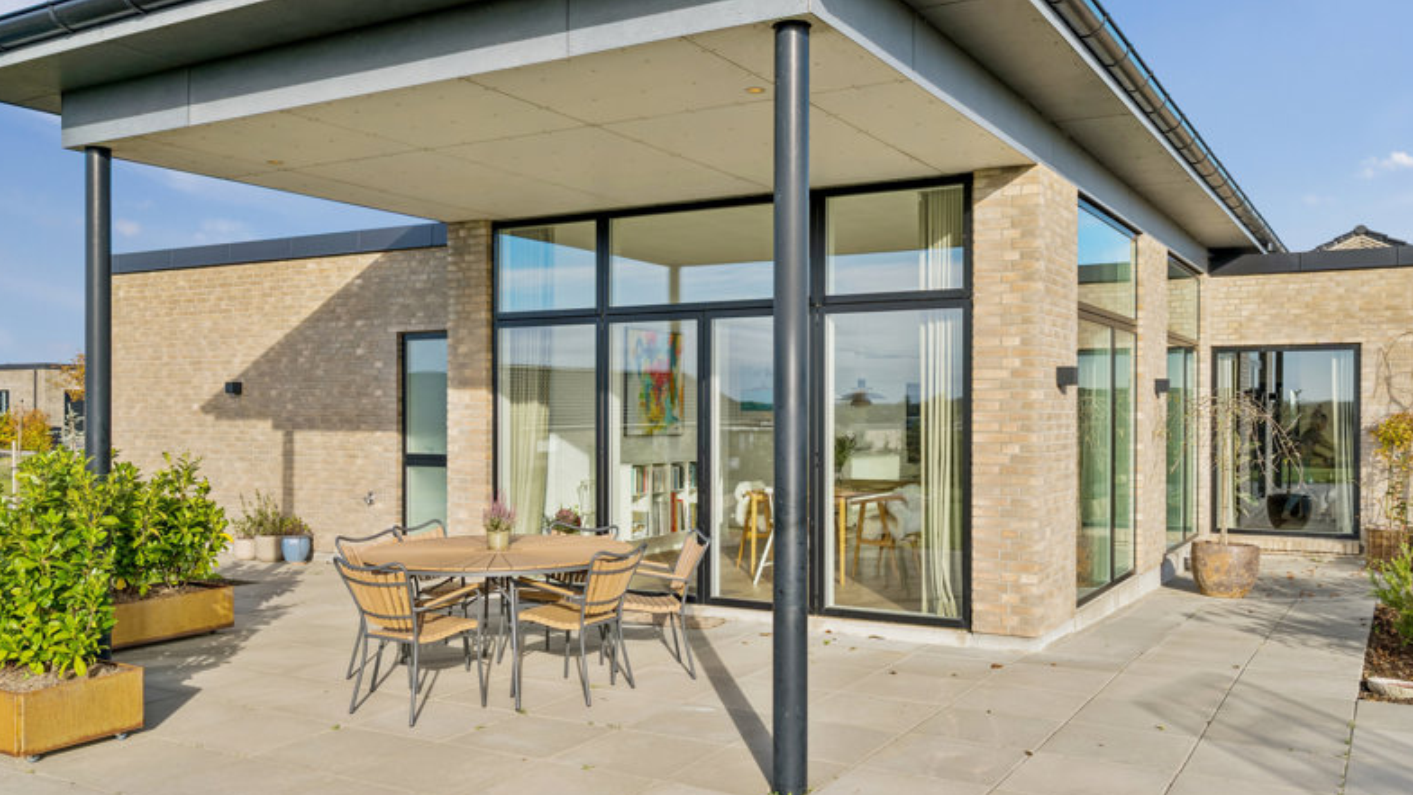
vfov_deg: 37.1
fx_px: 1182
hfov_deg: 61.8
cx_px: 696
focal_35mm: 32
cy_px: 435
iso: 200
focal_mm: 29.5
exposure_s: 1/320
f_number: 8
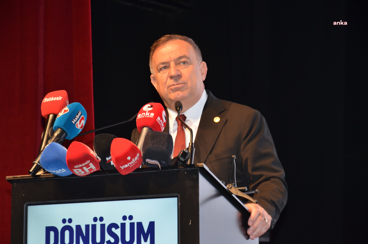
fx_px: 1224
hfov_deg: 17.1
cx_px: 184
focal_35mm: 120
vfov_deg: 11.4
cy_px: 122
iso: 1000
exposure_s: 1/60
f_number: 5.3
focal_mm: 80
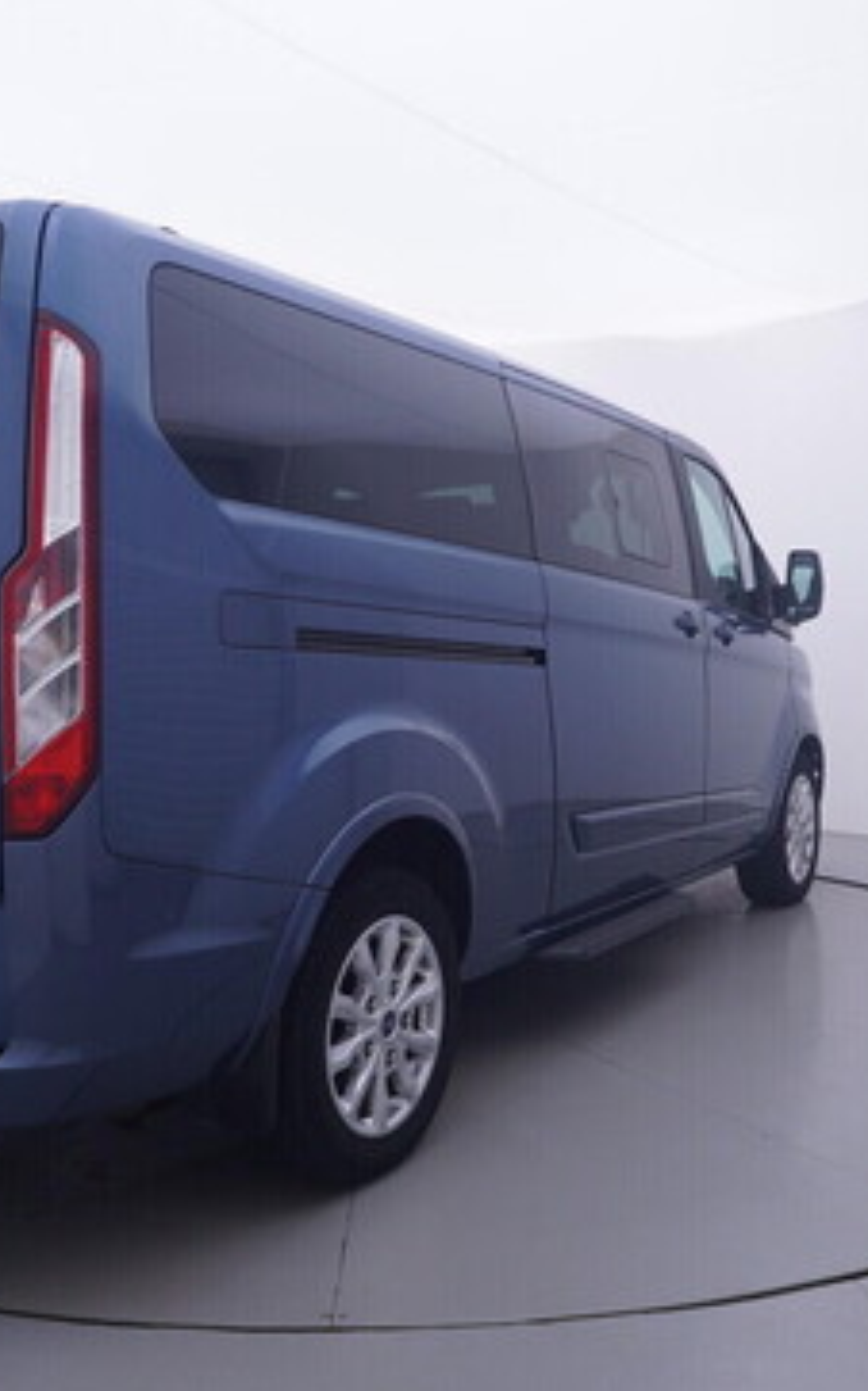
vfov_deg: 55.6
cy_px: 697
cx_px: 444
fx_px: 1317
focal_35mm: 35
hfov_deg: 36.5
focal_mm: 15
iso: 200
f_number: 5
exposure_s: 1/80
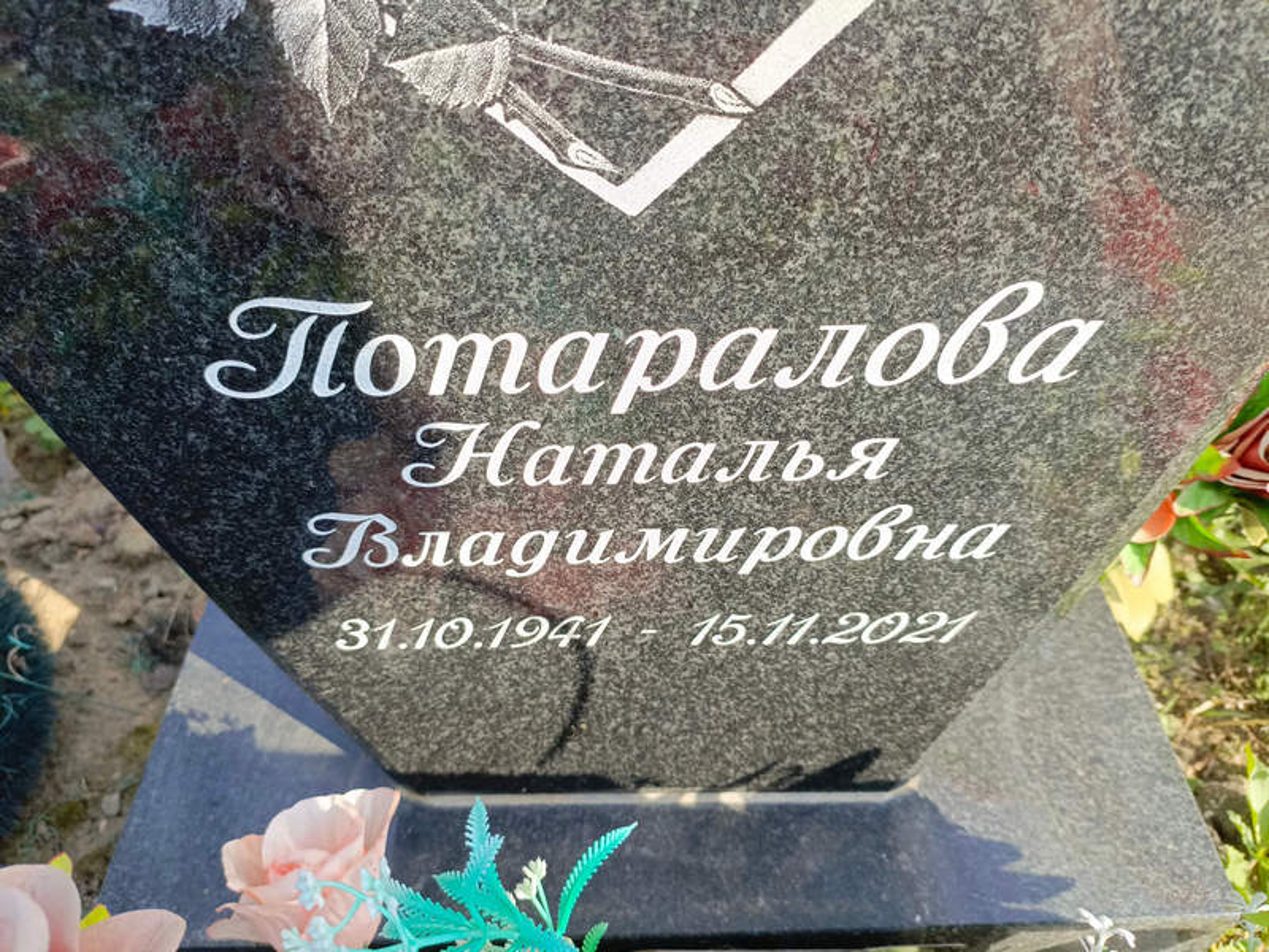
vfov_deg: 54.9
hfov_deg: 69.4
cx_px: 634
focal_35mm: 25
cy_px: 476
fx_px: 916
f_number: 1.69
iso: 108
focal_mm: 4.76
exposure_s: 1/250
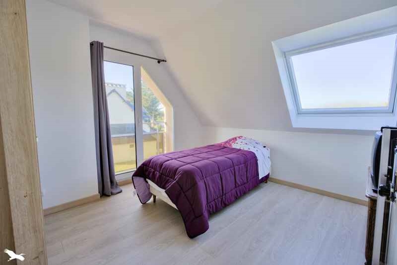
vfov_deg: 73.7
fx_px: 176
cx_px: 198
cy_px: 132
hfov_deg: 96.7
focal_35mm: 16
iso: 800
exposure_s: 1/500
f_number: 8
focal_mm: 16
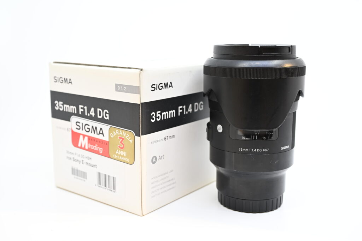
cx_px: 181
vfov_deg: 31.2
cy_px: 120
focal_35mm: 43
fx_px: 432
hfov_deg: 45.4
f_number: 6.3
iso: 640
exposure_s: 1/100
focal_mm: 43
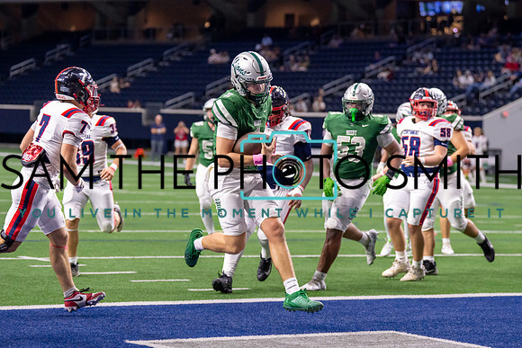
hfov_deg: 15.7
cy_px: 184
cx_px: 252
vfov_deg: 10.5
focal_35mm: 130
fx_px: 1892
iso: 2500
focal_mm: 96
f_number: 2.8
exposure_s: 1/1000
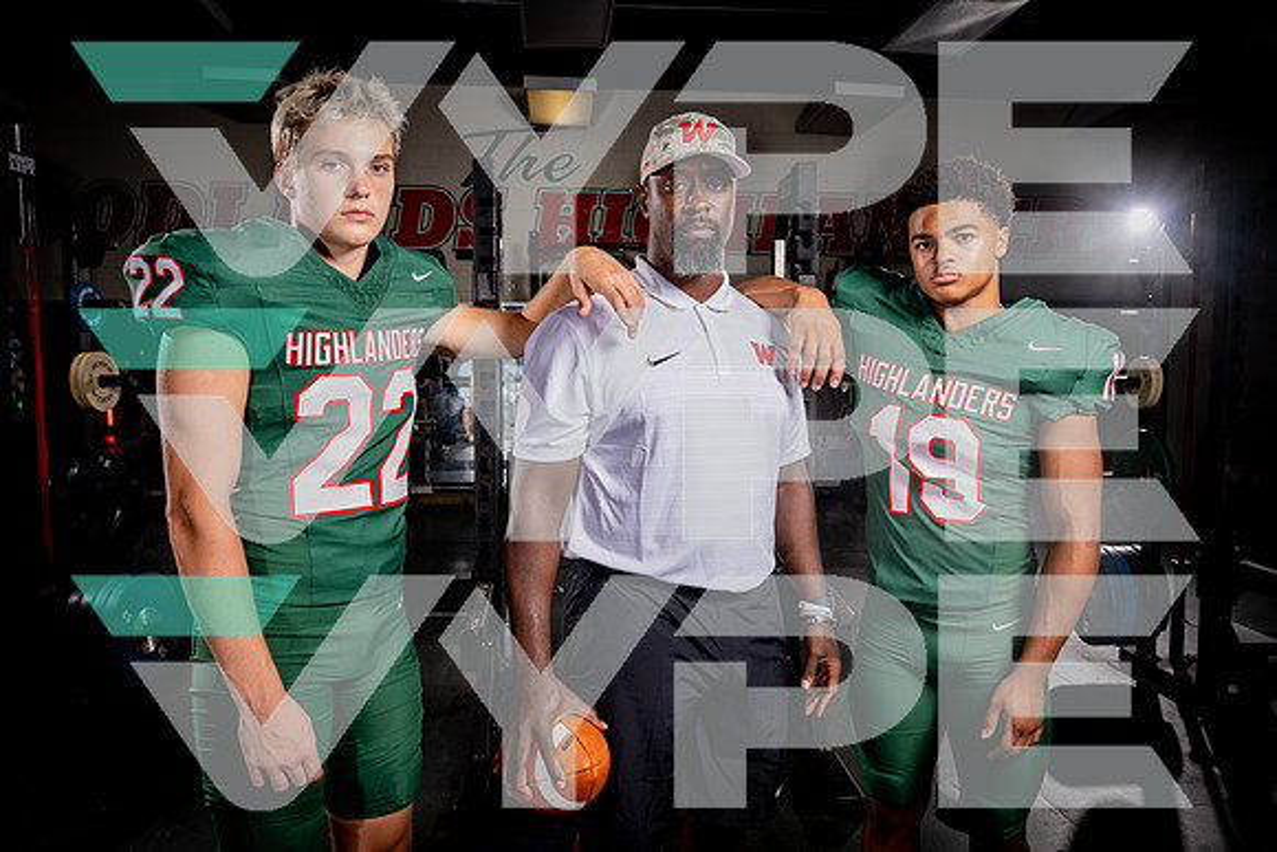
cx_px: 638
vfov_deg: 46.8
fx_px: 985
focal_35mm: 28
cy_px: 426
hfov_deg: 65.9
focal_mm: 26
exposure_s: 1/250
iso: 200
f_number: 5.6
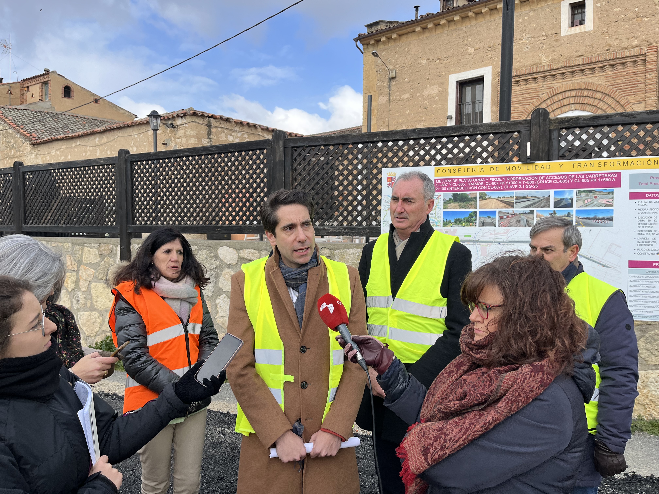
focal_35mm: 26
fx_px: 495
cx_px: 330
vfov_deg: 53.1
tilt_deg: +0.5
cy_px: 247
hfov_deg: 67.3
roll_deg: +0.0
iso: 50
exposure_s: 1/1600
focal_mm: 5.1
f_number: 1.6
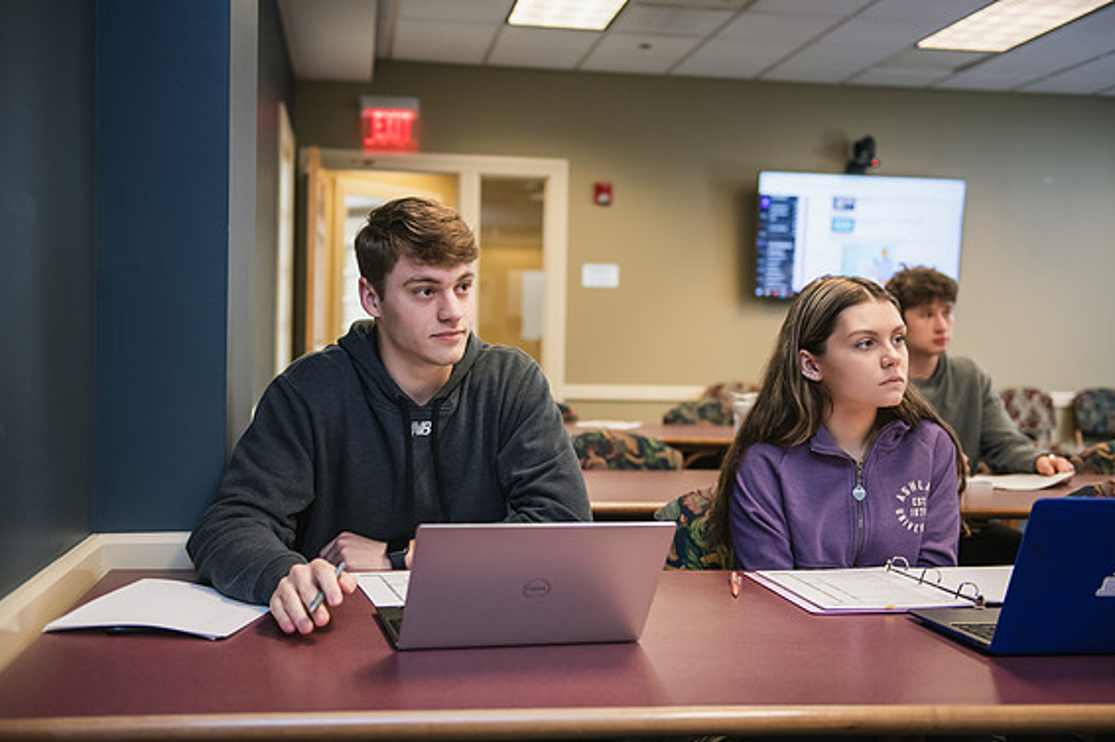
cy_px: 373
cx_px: 554
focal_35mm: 41
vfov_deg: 32.6
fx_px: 1269
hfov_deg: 47.4
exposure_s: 1/200
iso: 1250
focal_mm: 40
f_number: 2.8
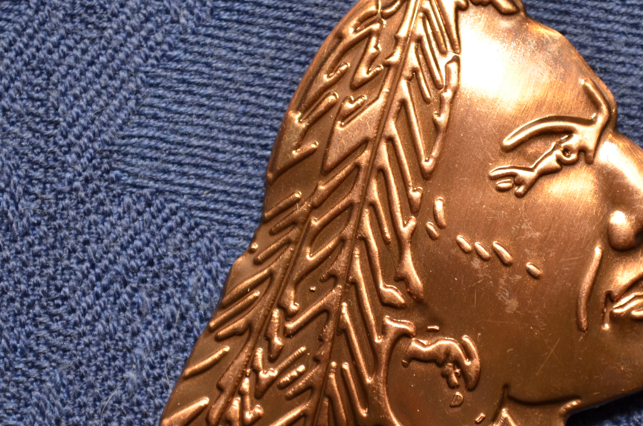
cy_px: 272
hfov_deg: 12.8
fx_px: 2851
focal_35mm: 160
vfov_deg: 8.5
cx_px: 443
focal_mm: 55
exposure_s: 1/4
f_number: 8
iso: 160
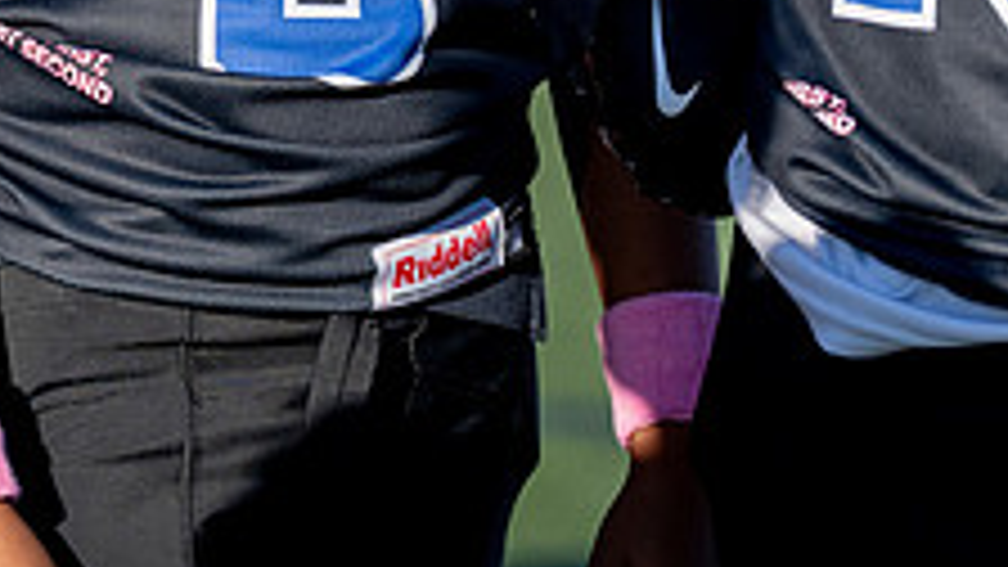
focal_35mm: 459
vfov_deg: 2.6
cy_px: -478
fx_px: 12268
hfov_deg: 4.7
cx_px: 281
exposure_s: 1/2500
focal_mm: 135
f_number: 2.8
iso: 160
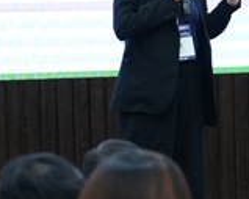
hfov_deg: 5.2
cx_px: 298
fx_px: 2757
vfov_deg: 4.1
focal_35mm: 374
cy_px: 28
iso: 640
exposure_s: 1/161
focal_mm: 52.9
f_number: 2.8
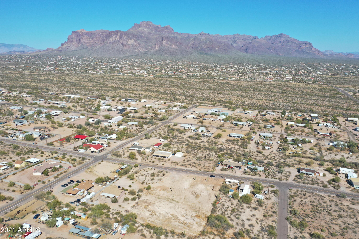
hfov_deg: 65.5
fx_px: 279
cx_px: 180
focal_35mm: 28
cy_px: 120
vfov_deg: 46.4
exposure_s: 1/500
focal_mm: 10.26
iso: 100
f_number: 5.6
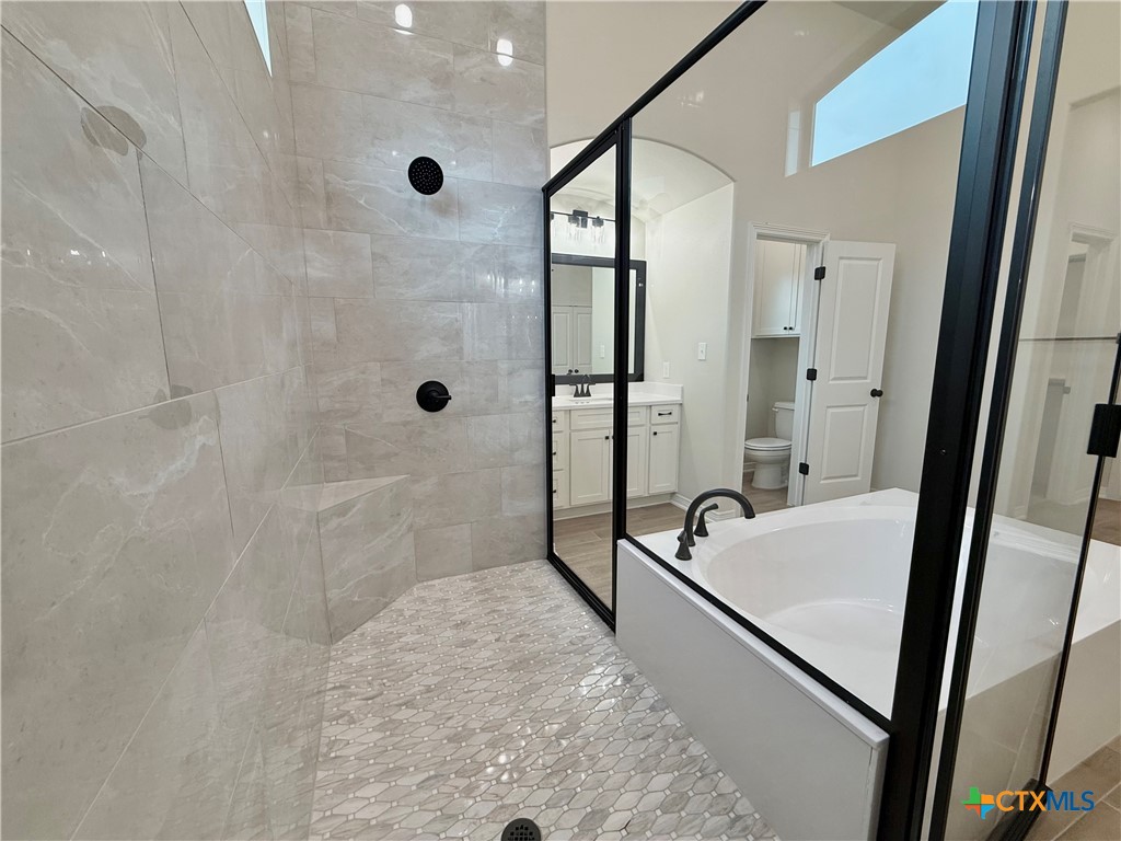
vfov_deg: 85.7
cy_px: 420
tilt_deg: -8.7
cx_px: 560
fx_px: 453
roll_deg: -0.1
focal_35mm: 14
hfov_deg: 102.1
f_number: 2.2
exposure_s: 1/120
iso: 125
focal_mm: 2.22
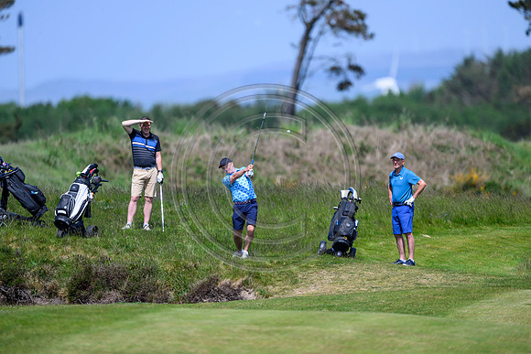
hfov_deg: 3.7
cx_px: 266
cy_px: 177
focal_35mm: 560
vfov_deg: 2.5
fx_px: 8262
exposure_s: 1/4000
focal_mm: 560
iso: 500
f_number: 4.5
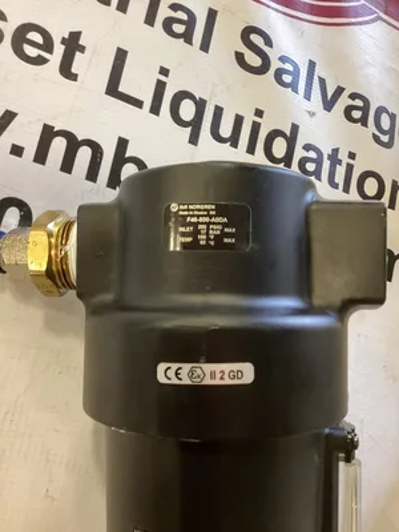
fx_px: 476
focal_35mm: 31
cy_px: 266
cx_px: 200
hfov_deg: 45.4
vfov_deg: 58.4
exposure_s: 1/25
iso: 500
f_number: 2.4
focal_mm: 3.3
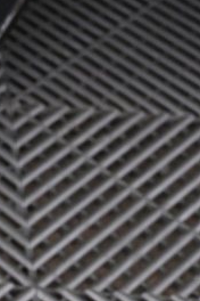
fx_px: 1572
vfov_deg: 10.4
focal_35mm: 189
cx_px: -333
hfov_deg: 6.8
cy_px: -202
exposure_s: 1/30
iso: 1000
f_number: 3.8
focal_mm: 20.5
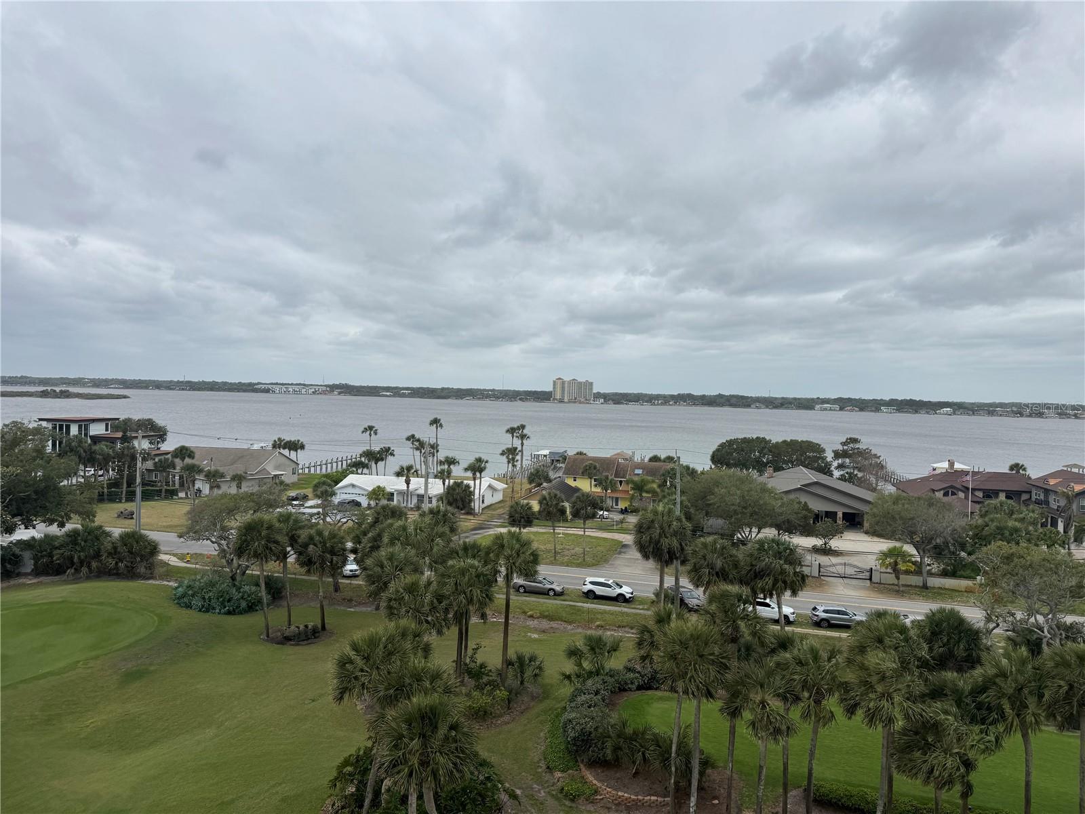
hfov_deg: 71.6
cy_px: 407
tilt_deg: -2.6
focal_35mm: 24
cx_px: 542
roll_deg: -0.9
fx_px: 752
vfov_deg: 56.8
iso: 80
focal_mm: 6.76
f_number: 1.78
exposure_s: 1/3802
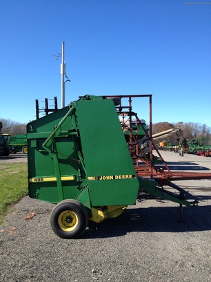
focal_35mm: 35
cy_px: 141
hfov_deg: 40.7
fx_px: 284
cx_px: 106
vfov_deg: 52.6
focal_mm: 4.28
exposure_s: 1/986
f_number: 2.4
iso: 50
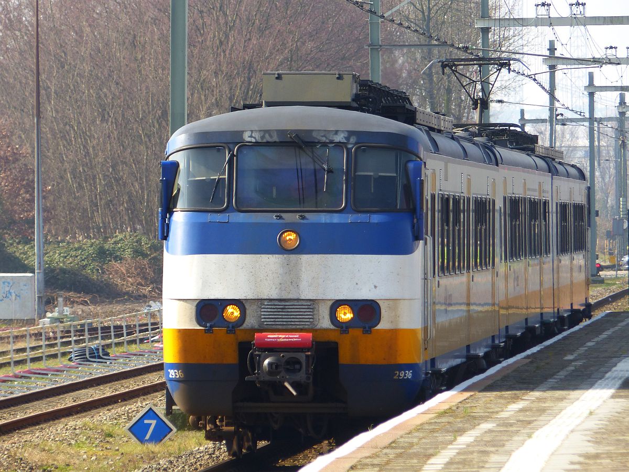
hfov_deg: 4.2
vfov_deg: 3.2
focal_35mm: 468
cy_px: 236
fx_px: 8504
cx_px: 314
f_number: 3.2
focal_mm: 84.3
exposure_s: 1/640
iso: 100
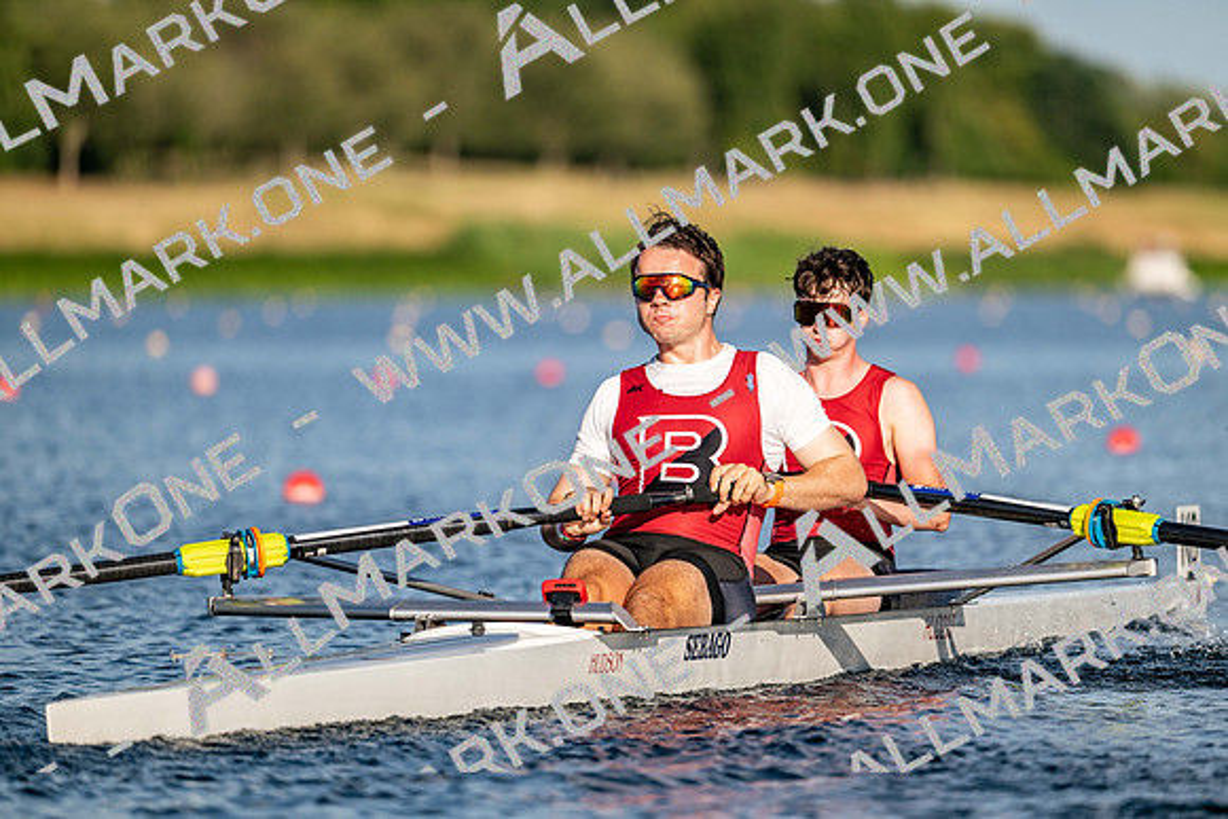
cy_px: 410
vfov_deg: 3.4
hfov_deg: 5.2
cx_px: 614
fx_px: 13647
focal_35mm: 400
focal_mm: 400
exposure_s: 1/2500
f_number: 4.5
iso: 200
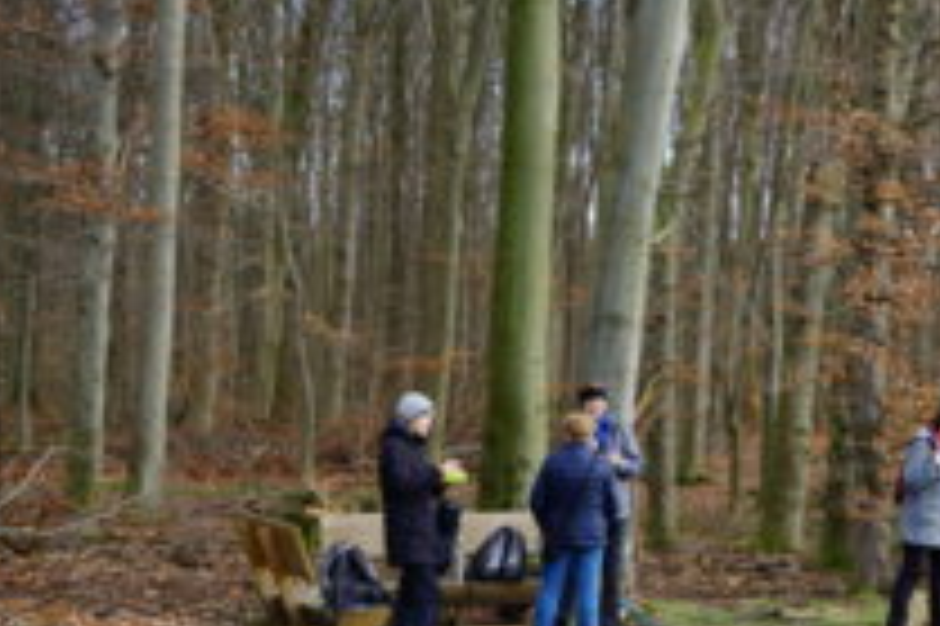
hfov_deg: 21.7
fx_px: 2400
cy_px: 444
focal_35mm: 92
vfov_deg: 14.8
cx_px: 841
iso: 100
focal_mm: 48
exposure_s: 1/80
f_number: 5.6
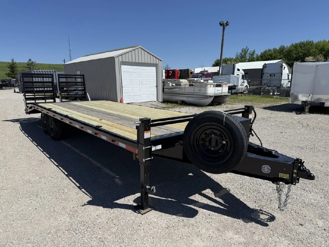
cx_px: 164
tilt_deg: -9.2
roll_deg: +0.4
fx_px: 228
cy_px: 124
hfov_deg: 71.6
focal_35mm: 24
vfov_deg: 56.8
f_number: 1.78
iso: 80
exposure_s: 1/7353
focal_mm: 6.76
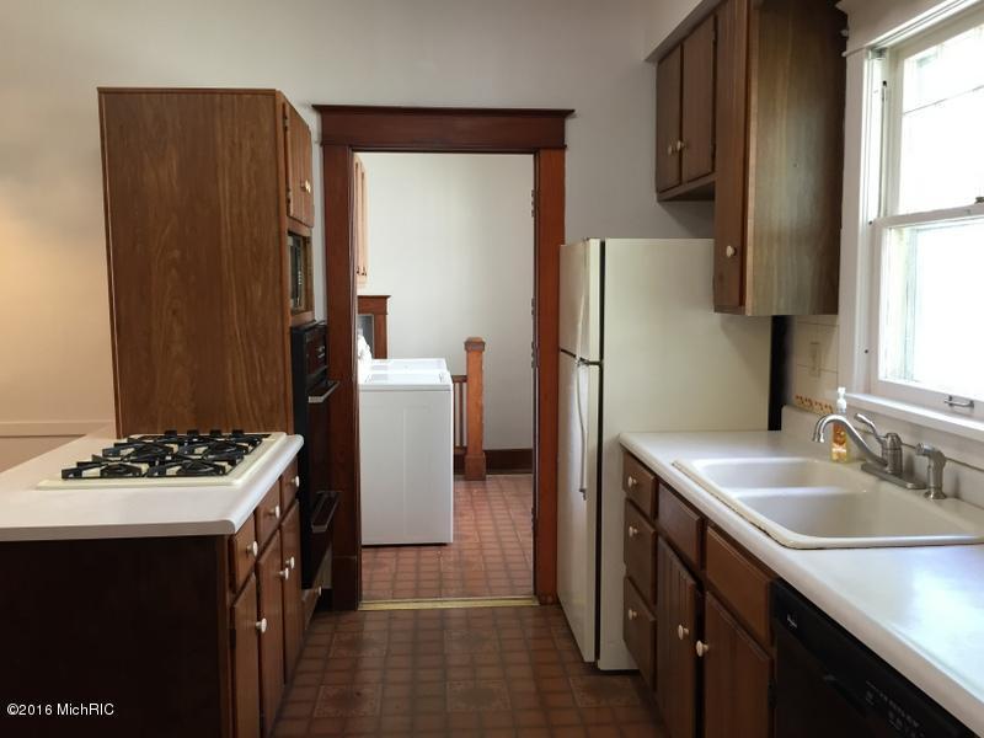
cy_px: 369
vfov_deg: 48.2
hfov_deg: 61.7
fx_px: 824
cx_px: 492
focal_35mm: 29
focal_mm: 4.15
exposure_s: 1/30
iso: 64
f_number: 2.2
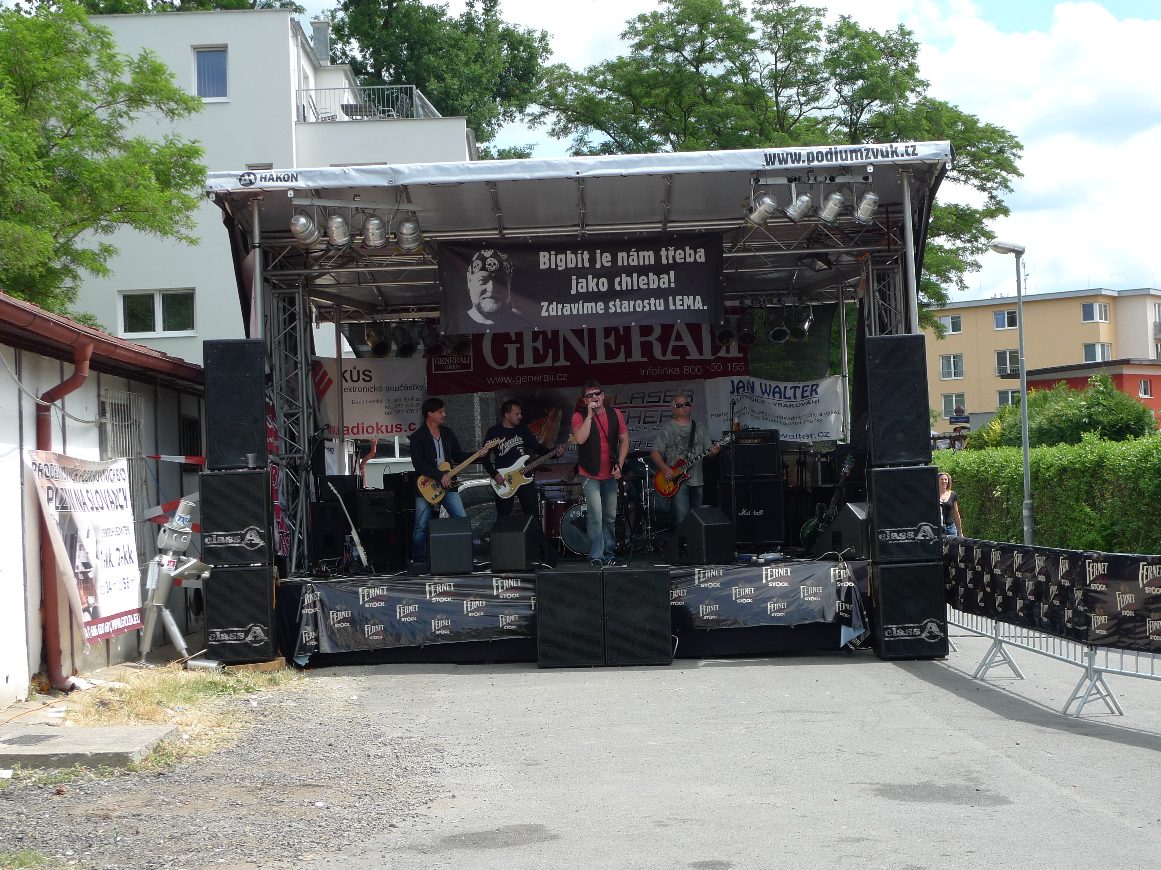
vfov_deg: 25.7
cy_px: 435
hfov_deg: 33.8
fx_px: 1912
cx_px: 580
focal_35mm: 57
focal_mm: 12.1
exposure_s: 1/500
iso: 80
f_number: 4
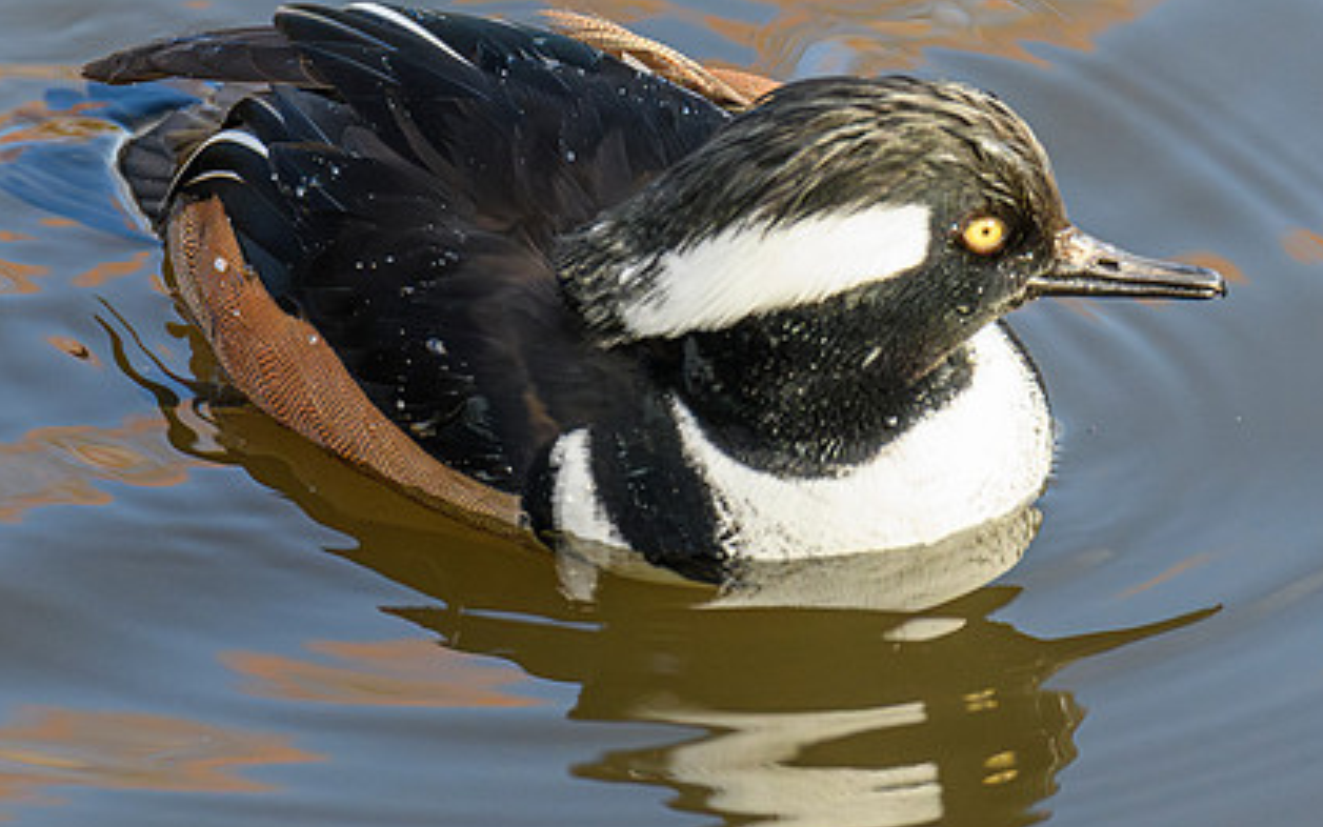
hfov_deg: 3.2
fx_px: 24053
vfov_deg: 2.0
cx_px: 706
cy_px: 315
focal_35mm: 667
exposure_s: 1/1250
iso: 4500
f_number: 8
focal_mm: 400
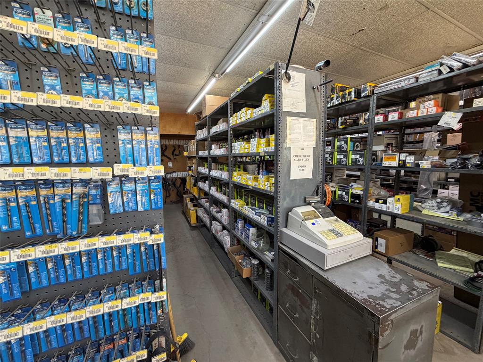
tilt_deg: -6.2
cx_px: 242
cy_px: 181
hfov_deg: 102.1
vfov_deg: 85.7
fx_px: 195
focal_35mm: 14
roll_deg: +1.0
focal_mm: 2.22
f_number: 2.2
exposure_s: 1/120
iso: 320
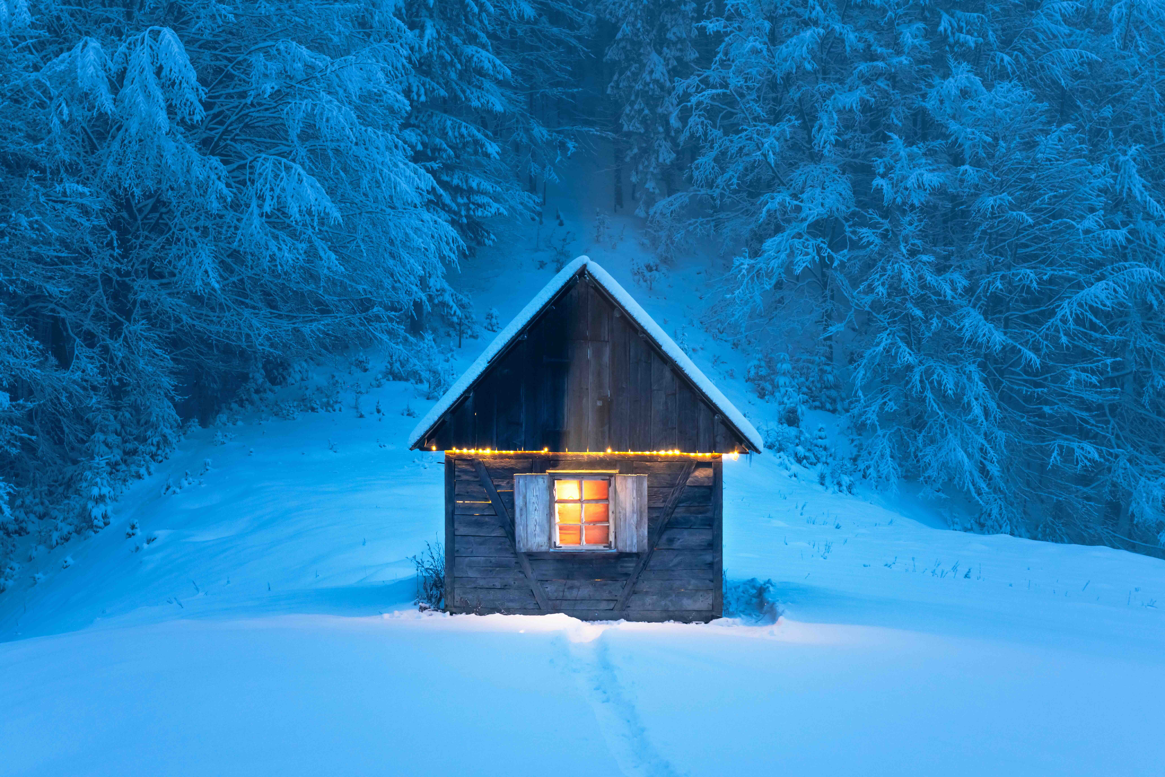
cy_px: 388
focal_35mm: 58
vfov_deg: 23.4
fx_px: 1877
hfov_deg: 34.5
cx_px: 582
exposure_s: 30
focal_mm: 58
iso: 200
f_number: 5.6
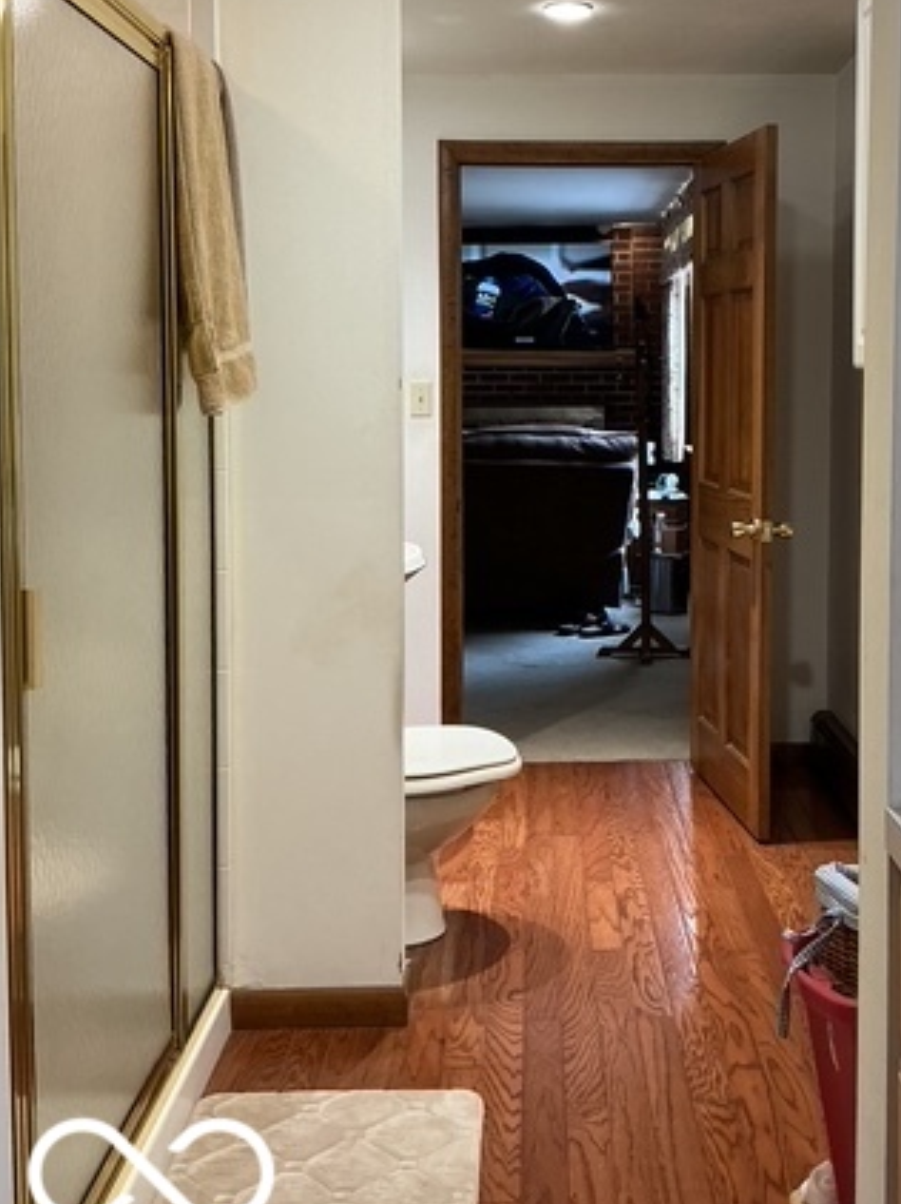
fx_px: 1529
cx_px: 582
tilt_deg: -3.8
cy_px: 459
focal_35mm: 44
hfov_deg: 32.6
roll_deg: -0.3
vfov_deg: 42.7
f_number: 1.8
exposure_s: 1/60
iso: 100
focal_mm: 3
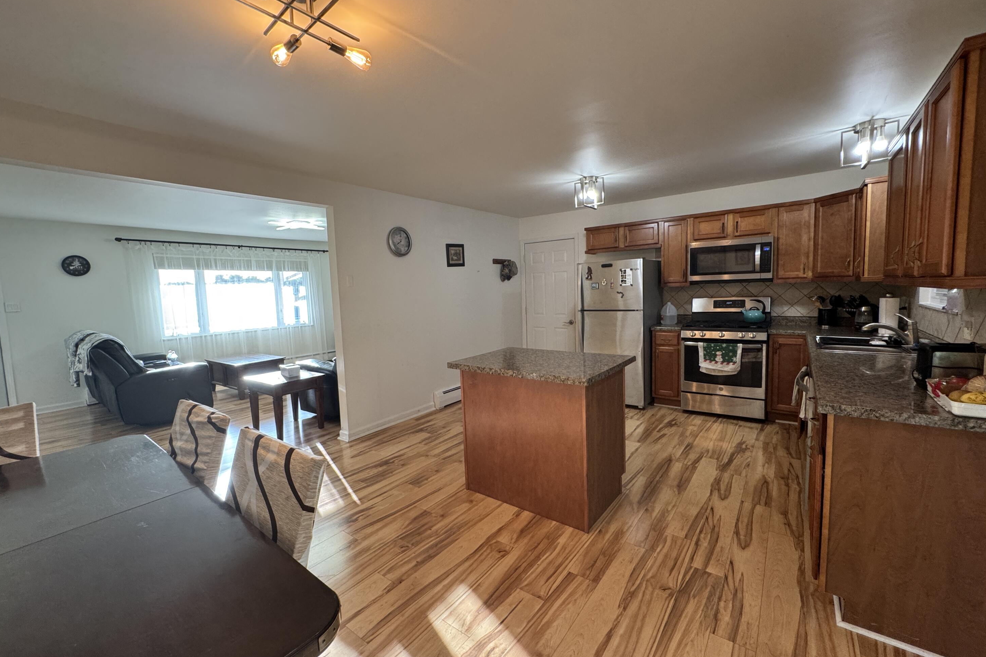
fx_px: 411
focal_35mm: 15
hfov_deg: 100.4
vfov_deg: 77.3
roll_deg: +1.7
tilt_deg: -6.0
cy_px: 327
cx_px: 484
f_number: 2.2
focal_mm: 2.22
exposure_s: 1/120
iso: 200
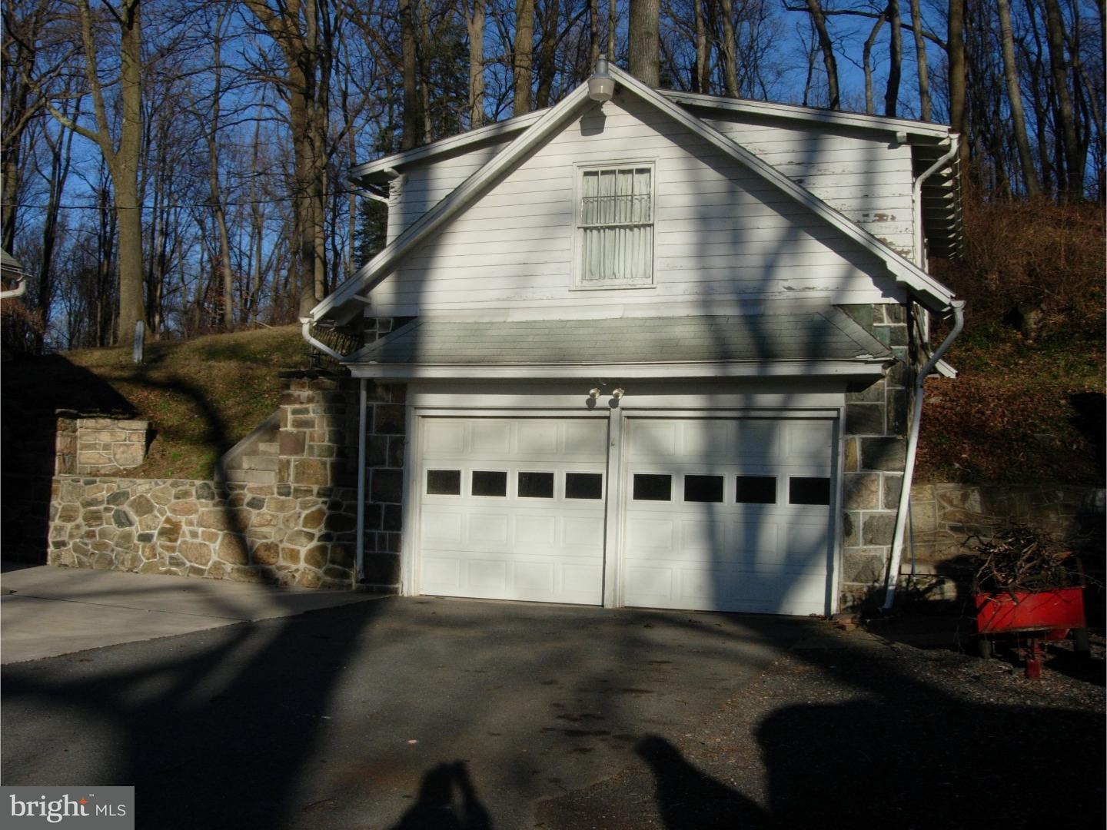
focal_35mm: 38
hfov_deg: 49.0
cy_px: 415
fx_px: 1215
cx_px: 554
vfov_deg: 37.7
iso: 64
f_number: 4.8
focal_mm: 7.8
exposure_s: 1/836
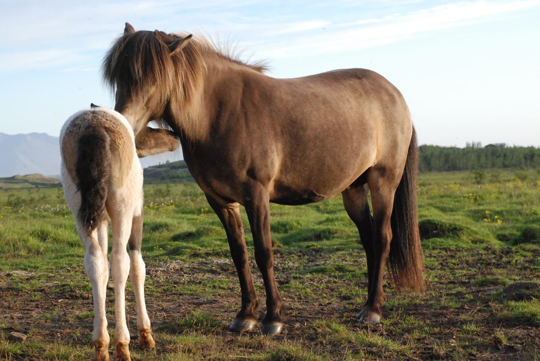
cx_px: 270
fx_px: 1562
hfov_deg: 19.6
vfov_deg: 13.2
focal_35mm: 104
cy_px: 207
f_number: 6.3
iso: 1600
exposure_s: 1/640
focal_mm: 58
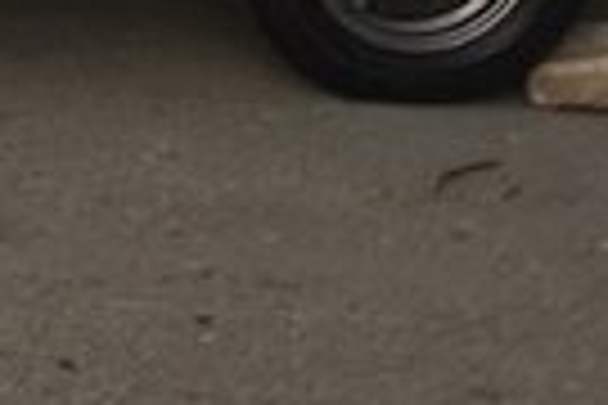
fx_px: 2482
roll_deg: +4.5
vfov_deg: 8.8
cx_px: -261
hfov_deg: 13.3
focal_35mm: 147
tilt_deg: -10.4
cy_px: -407
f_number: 2.2
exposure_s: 1/50
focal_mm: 4.15
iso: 25
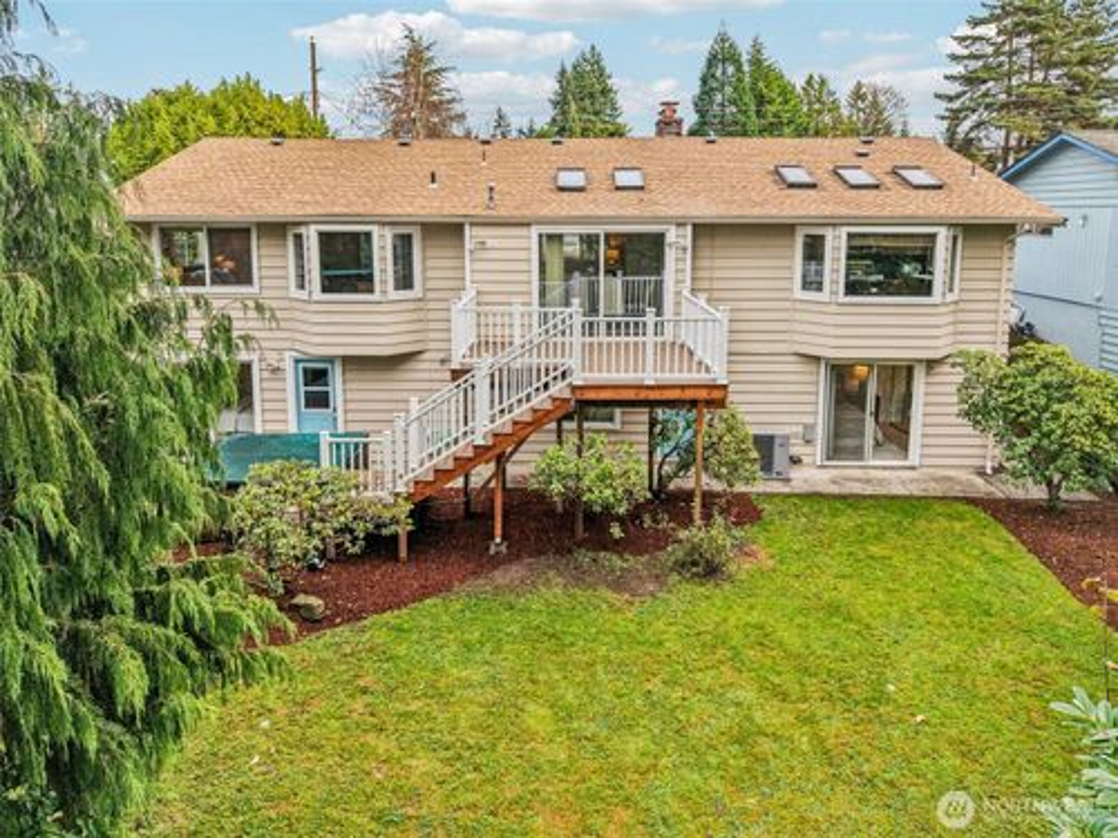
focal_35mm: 24
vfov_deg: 56.8
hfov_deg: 71.6
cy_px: 419
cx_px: 559
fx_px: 775
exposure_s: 1/800
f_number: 1.8
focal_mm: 8.7
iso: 200
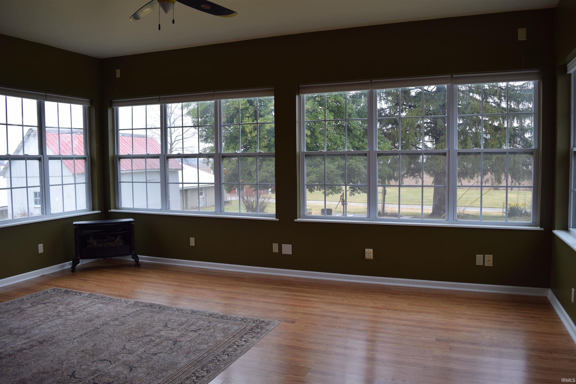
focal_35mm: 27
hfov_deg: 67.4
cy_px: 192
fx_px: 432
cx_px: 288
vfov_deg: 47.9
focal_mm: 18
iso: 400
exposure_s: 1/125
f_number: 5.6
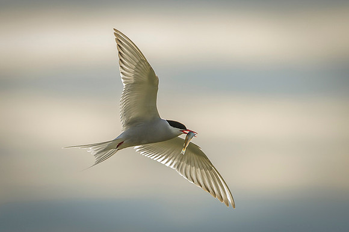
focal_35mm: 868
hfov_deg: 2.4
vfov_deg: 1.6
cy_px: 173
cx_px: 112
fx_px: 8412
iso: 500
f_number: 4.5
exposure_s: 1/3200
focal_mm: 500
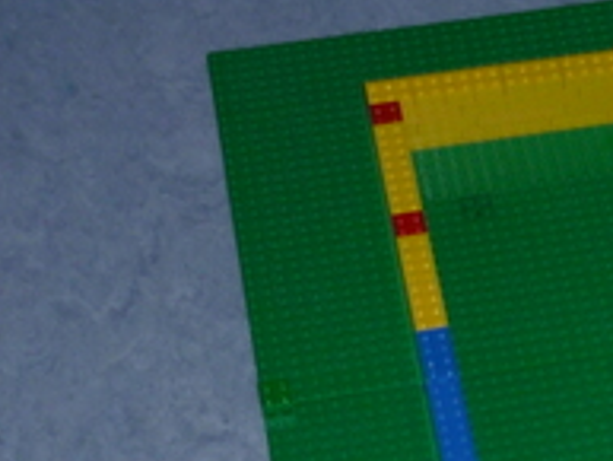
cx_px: 842
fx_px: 2428
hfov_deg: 13.7
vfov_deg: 10.7
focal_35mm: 137
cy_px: 553
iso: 100
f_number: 2.8
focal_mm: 5.5
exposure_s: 1/30
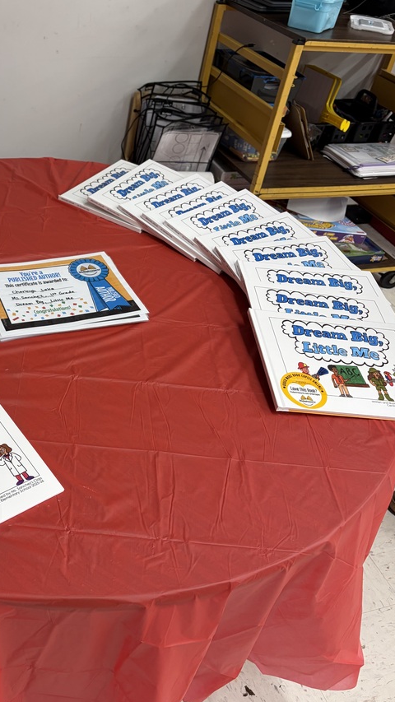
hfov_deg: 33.7
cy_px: 328
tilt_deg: -36.2
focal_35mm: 34
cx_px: 83
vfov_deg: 58.0
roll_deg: -6.9
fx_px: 633
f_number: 1.6
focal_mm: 5.96
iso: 100
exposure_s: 1/60
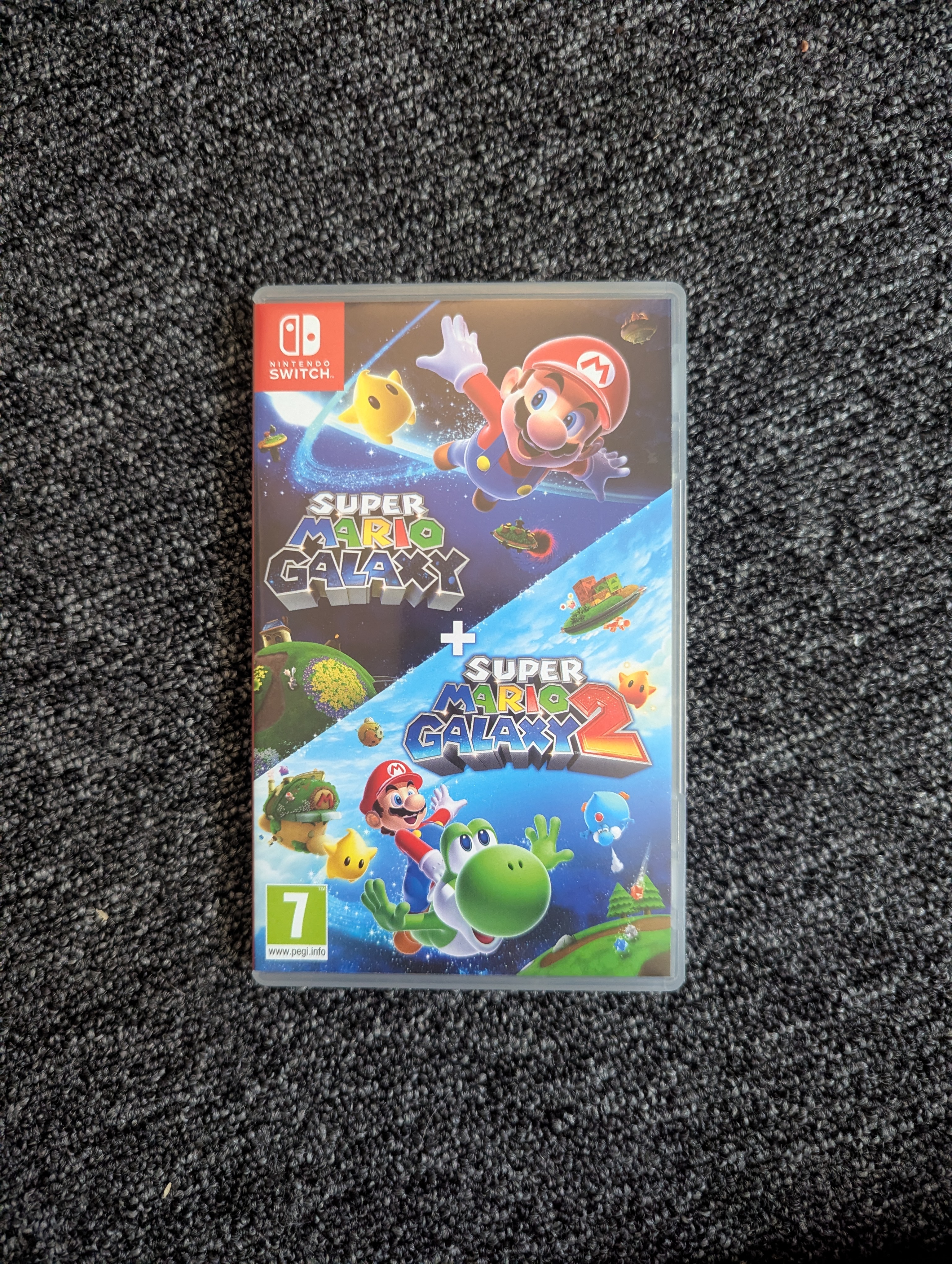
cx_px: 476
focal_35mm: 24
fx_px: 878
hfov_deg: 56.9
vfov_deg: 71.5
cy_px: 632
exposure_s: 1/23.8
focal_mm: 6.81
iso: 938
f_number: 1.85
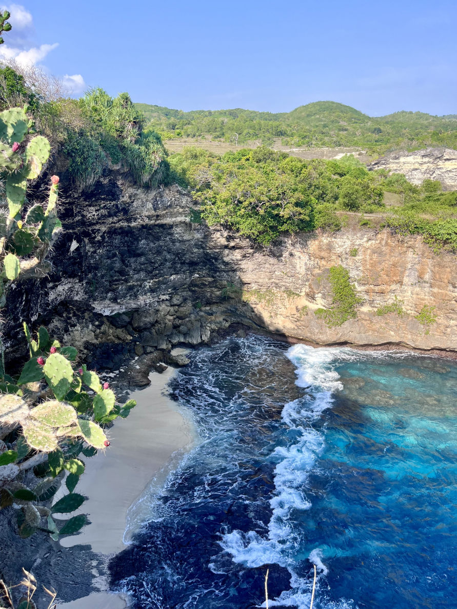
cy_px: 304
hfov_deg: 53.1
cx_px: 228
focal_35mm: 26
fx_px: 458
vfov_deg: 67.3
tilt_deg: -17.1
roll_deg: +1.4
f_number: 1.6
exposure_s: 1/1422
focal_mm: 5.1
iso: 50
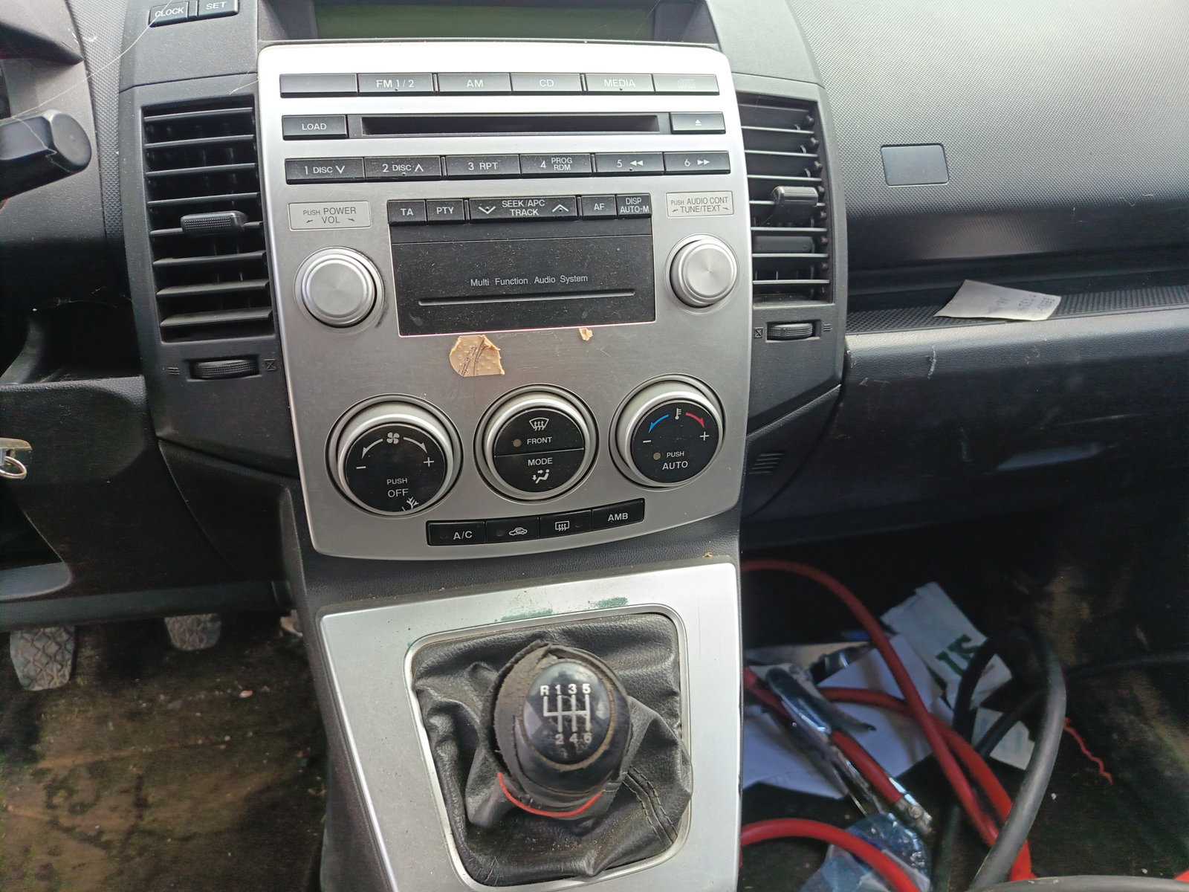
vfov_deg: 56.8
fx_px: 824
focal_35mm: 24
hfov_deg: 71.6
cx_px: 594
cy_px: 446
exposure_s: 1/100
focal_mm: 5.25
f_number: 1.75
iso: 358
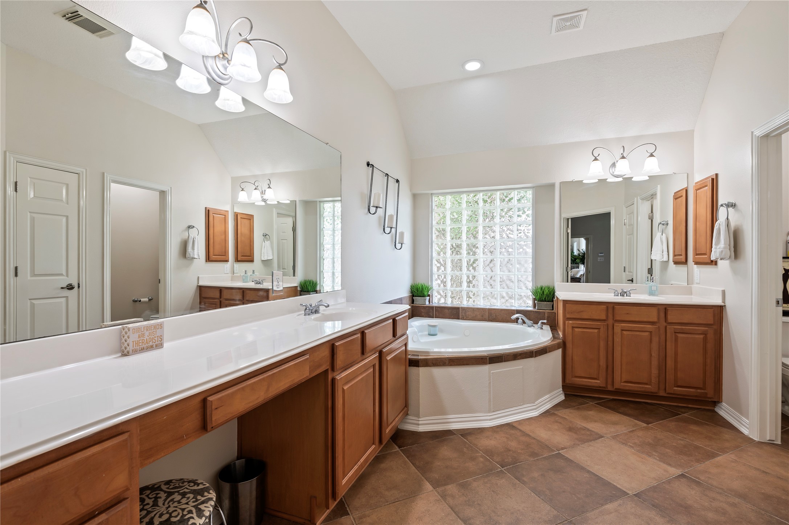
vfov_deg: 73.7
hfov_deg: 96.8
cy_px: 262
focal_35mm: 16
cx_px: 394
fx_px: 350
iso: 125
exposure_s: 1/2.5
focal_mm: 16
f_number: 6.3
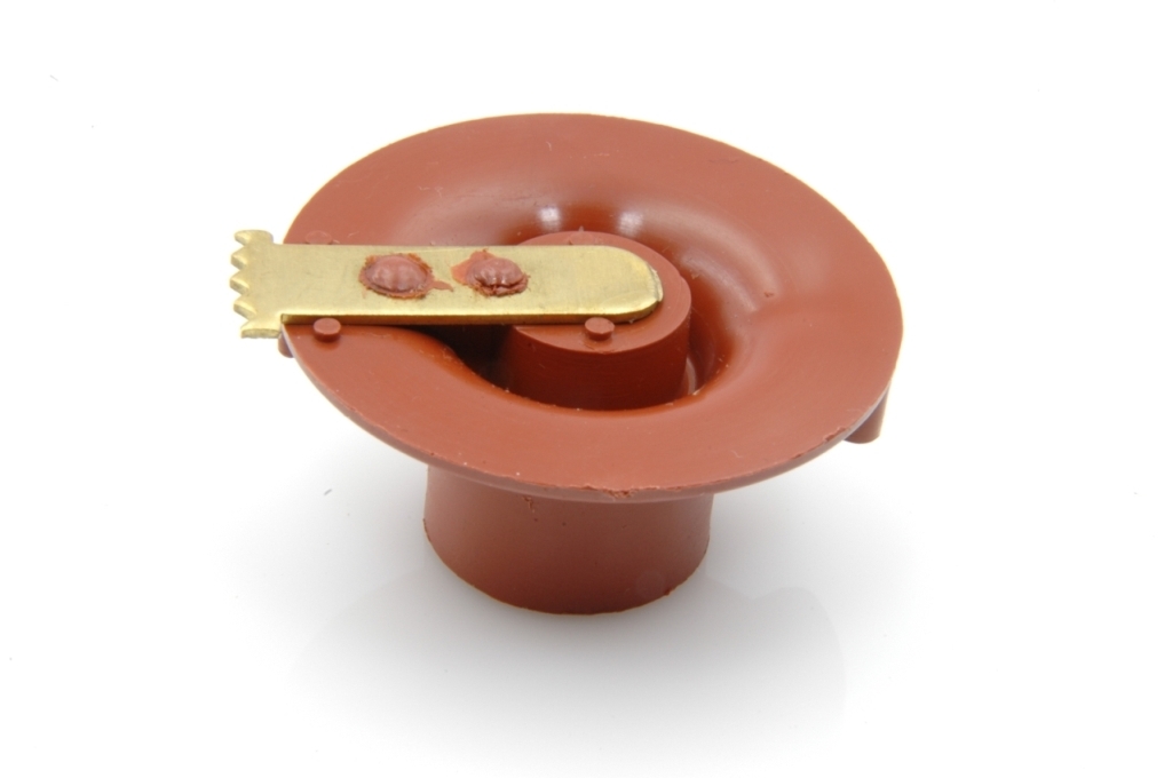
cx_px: 586
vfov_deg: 13.0
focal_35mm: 105
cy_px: 389
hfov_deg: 19.5
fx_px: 3414
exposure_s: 1.3
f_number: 29
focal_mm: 70
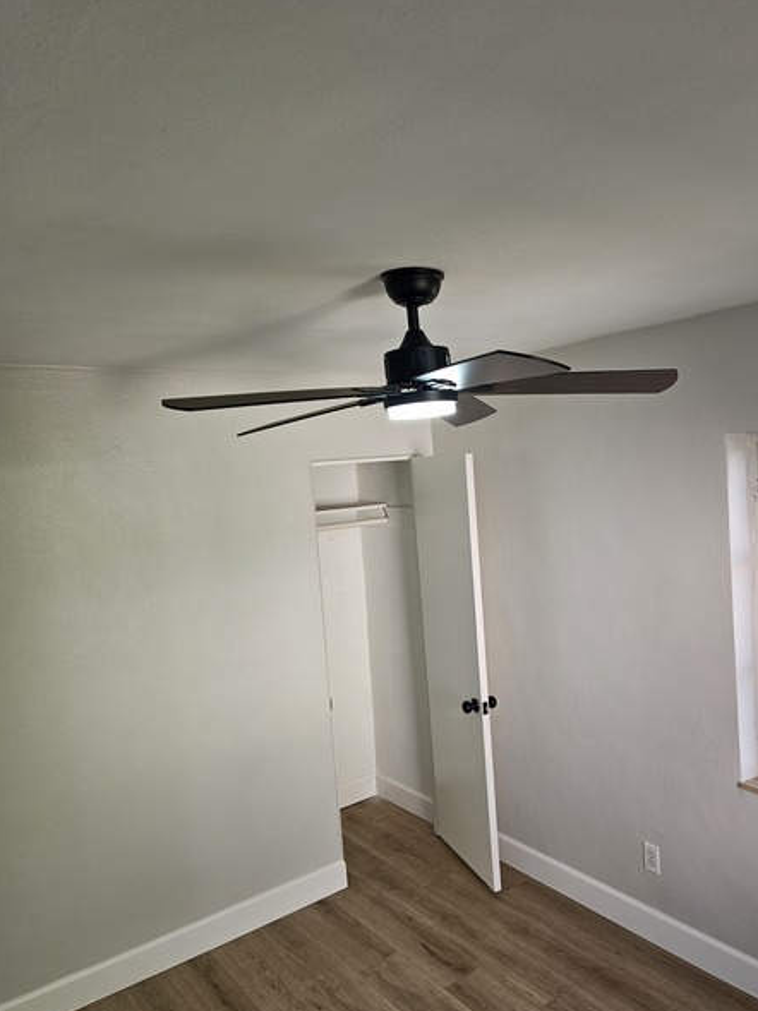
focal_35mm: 26
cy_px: 525
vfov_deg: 67.3
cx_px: 420
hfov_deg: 52.9
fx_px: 760
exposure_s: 1/120
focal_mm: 5.4
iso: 125
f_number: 1.8
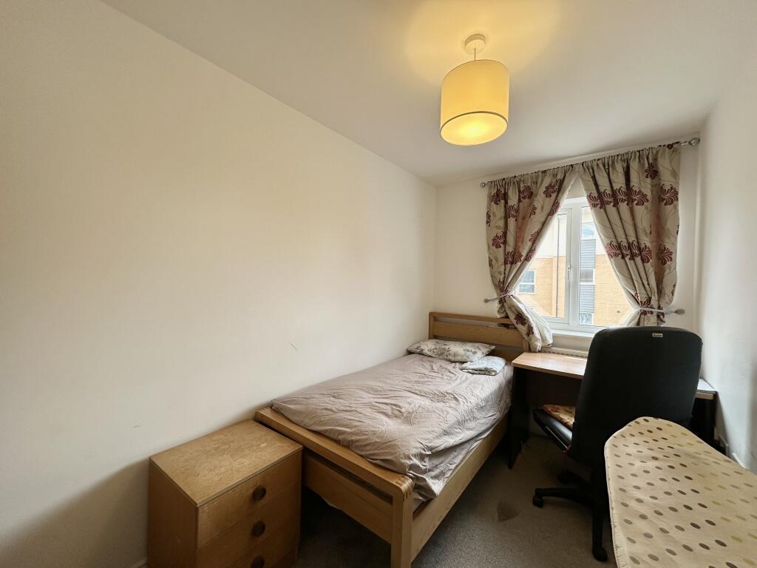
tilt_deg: -0.1
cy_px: 284
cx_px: 378
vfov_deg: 85.7
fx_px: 306
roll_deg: -1.6
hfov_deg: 102.1
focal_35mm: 14
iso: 80
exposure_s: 1/99
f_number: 2.2
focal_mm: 2.22
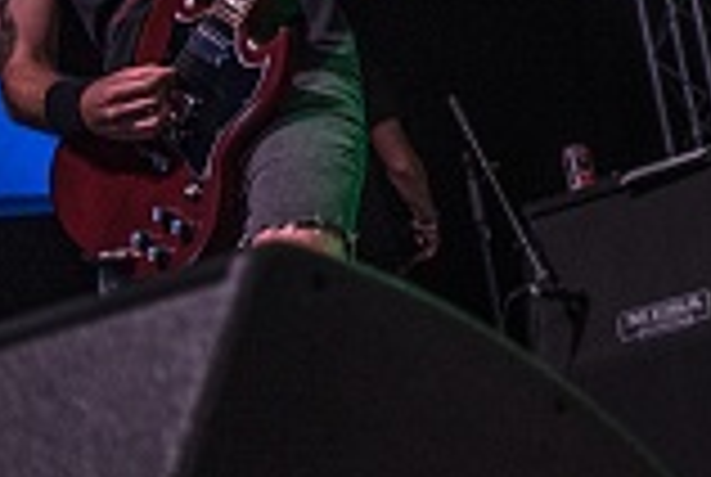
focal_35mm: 132
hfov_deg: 13.5
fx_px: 2612
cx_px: 1386
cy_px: -353
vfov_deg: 9.9
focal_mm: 29
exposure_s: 1/100
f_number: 2.8
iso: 320
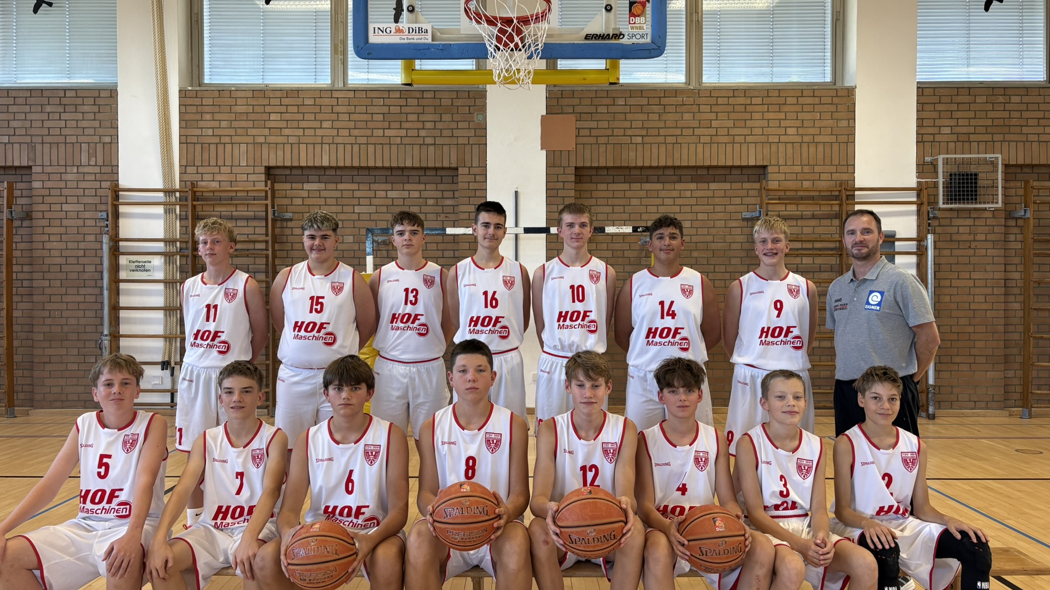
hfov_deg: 66.1
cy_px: 290
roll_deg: +0.1
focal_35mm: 29
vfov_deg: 40.2
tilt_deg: -0.8
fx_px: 807
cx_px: 513
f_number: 1.6
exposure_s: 1/100
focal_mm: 5.96
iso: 100
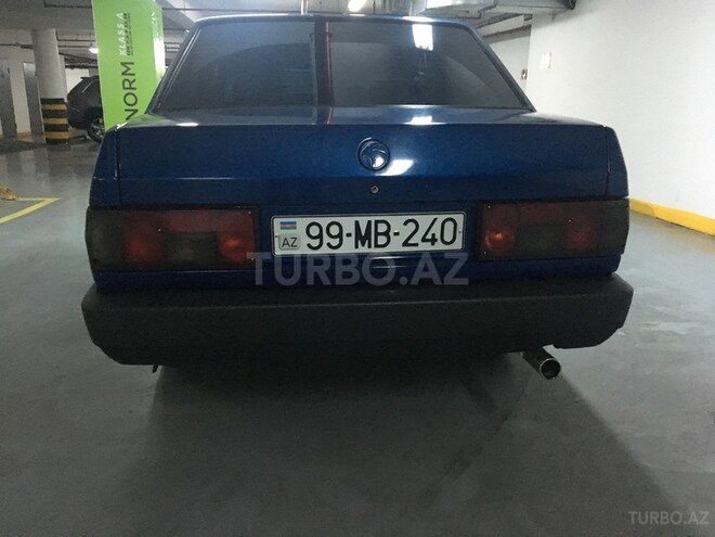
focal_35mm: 29
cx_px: 358
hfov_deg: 61.7
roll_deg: +0.3
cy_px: 268
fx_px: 599
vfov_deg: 48.2
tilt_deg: -14.0
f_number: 2.2
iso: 320
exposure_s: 1/17
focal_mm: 4.15
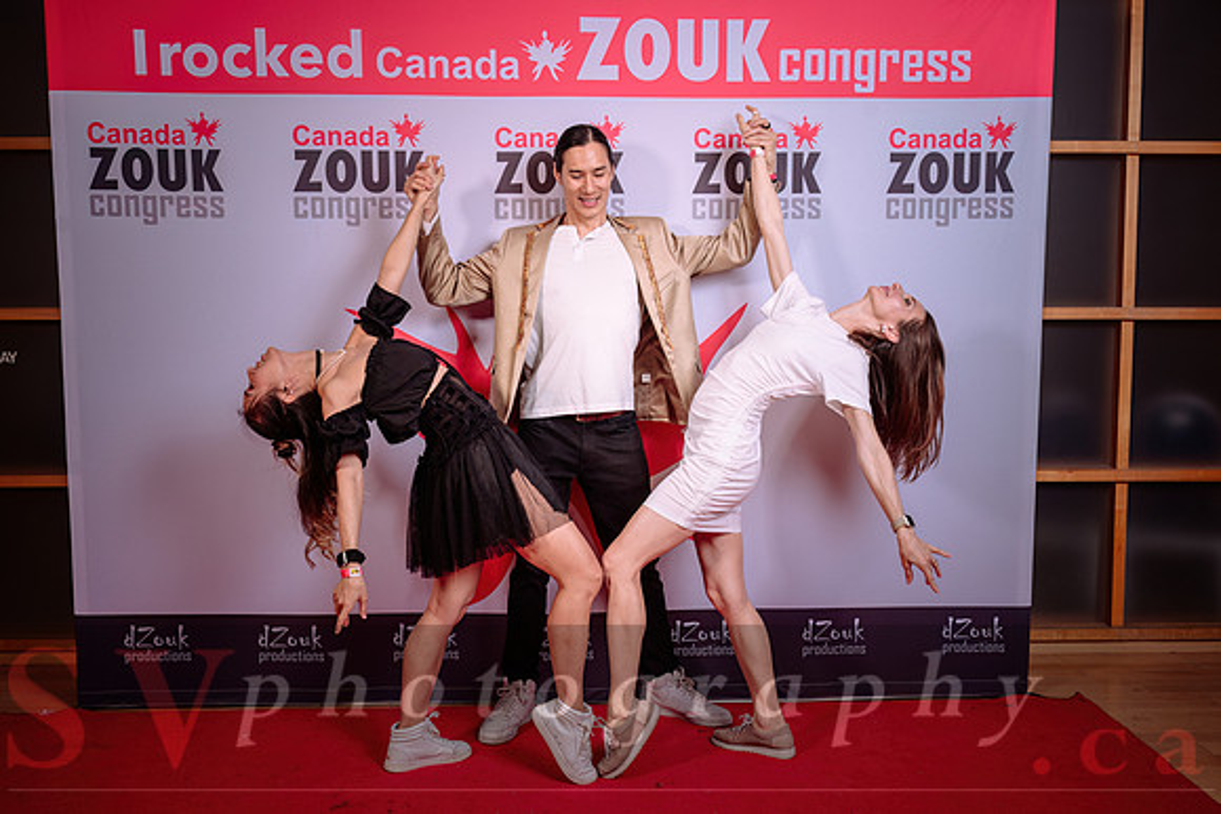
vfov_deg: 37.6
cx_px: 610
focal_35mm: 35
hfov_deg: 54.0
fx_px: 1197
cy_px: 407
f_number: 5.6
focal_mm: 34.5
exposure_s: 1/160
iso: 100
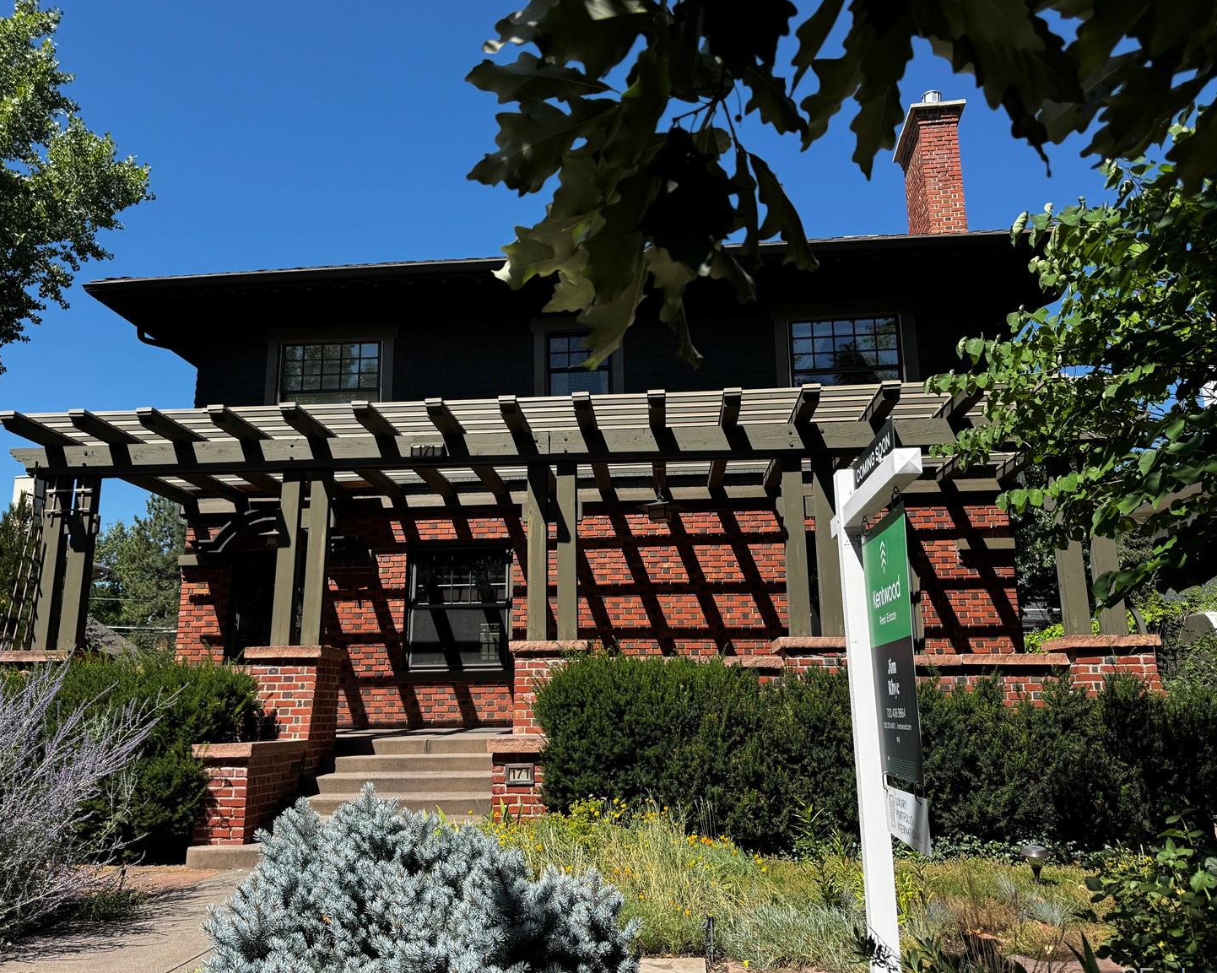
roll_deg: +0.6
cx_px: 583
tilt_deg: +11.9
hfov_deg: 66.0
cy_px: 489
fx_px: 936
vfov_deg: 54.9
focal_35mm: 26
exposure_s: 1/2174
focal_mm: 6.76
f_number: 1.78
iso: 80
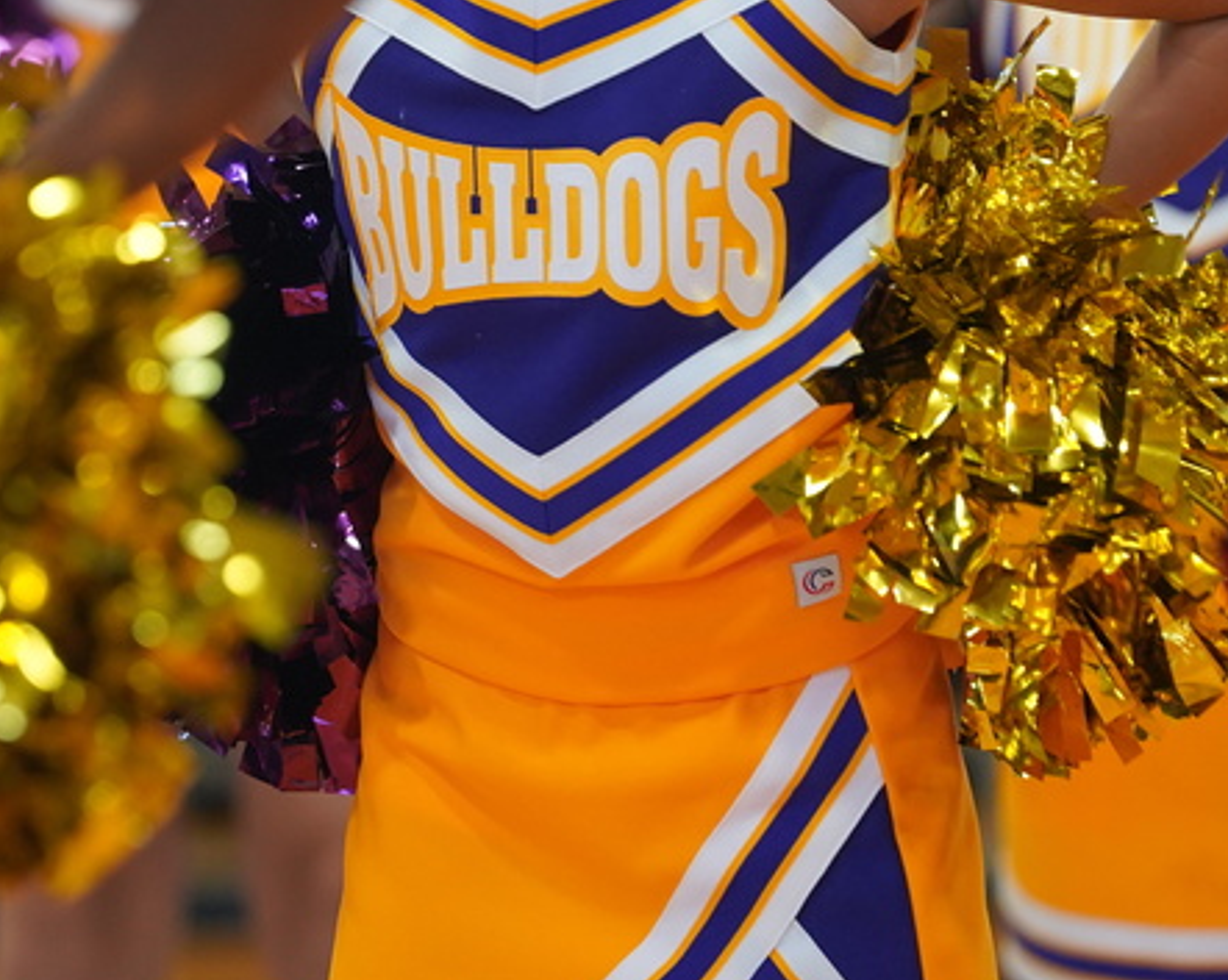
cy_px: 37
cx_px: 606
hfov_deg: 4.5
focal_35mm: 431
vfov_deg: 3.6
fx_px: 15654
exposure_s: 1/200
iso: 2500
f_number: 4
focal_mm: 198
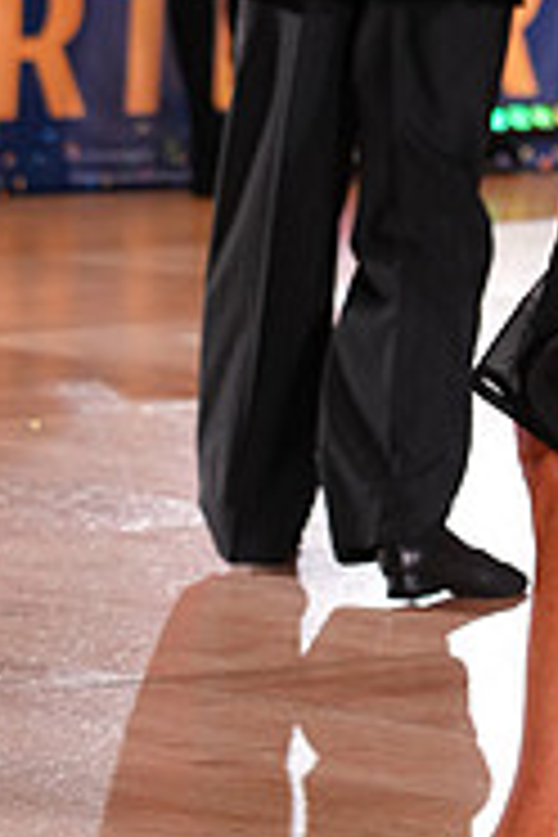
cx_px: 700
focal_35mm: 327
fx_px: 7602
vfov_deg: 6.3
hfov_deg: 4.2
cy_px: -270
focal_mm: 105
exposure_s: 1/400
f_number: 4
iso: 2000
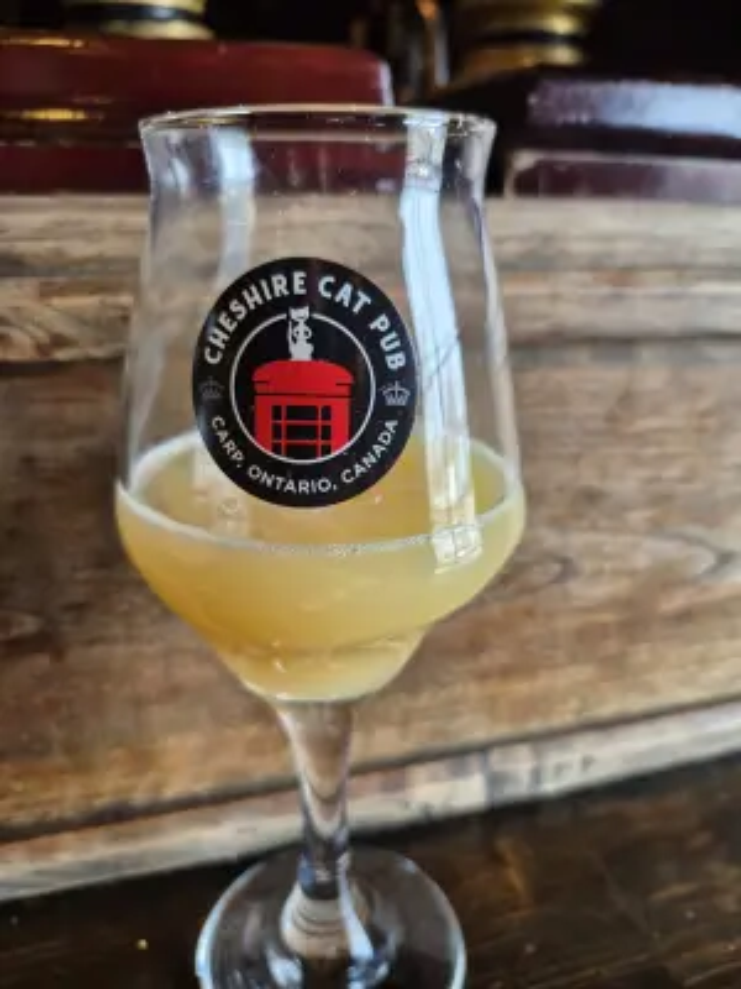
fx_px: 656
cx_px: 370
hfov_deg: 58.9
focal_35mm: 23
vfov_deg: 73.9
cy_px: 494
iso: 200
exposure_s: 1/120
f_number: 1.8
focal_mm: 5.4
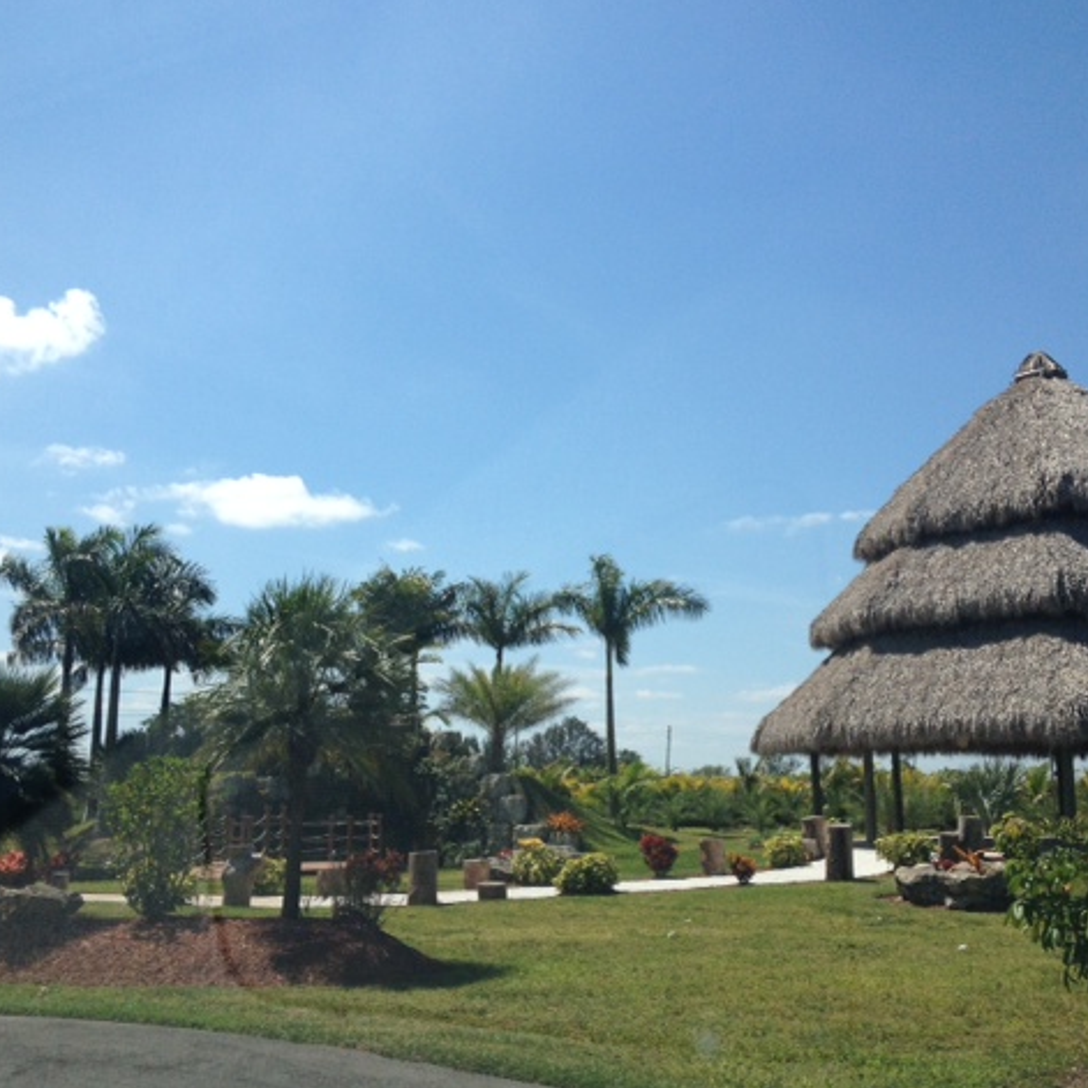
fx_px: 1494
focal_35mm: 42
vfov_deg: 40.0
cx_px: 561
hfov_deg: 40.0
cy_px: 541
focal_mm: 4.28
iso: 50
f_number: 2.4
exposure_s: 1/2123
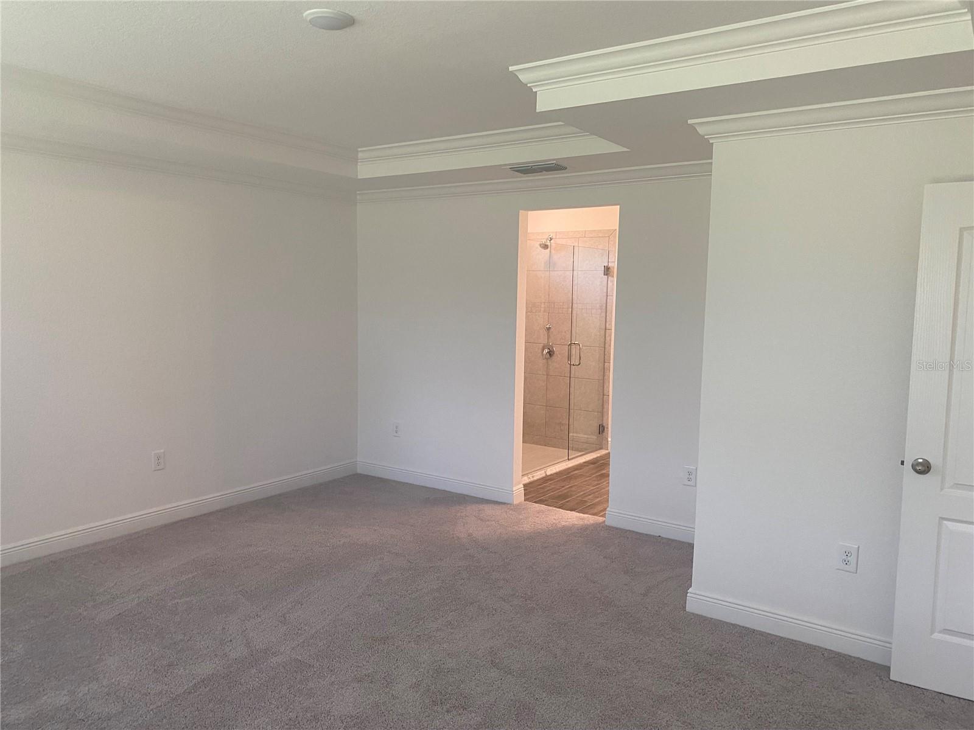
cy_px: 365
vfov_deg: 53.1
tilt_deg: -4.9
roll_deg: -1.5
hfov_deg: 67.3
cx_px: 487
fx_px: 732
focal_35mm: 26
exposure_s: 1/60
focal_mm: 4.25
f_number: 1.8
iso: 125
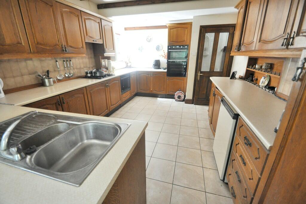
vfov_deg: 77.2
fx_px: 127
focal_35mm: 15
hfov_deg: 100.5
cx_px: 153
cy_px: 102
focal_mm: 10
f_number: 3.5
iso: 1000
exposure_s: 1/40
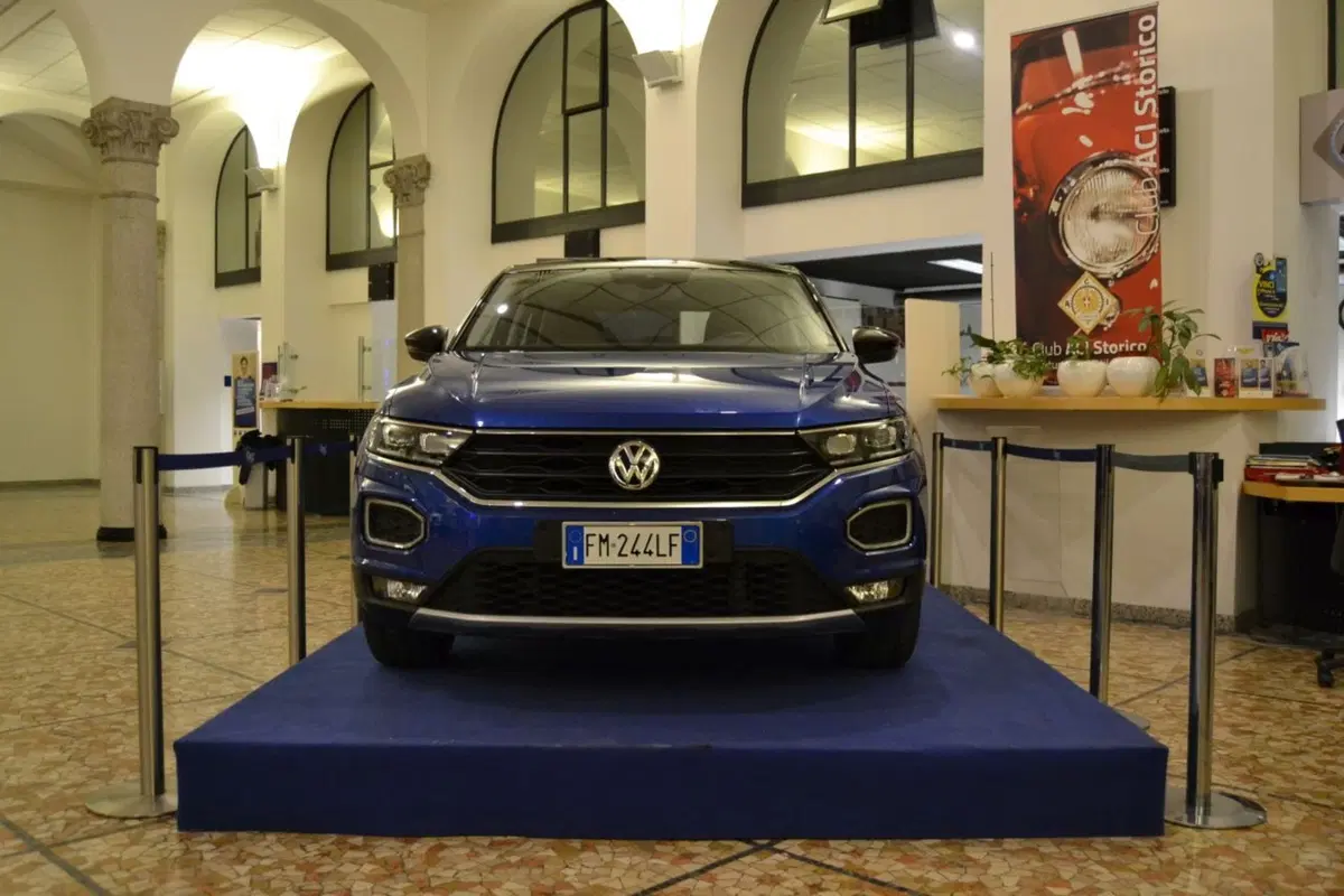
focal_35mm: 30
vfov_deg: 43.6
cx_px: 672
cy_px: 448
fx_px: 1120
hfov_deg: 61.9
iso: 2200
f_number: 3.5
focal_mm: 20
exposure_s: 1/60
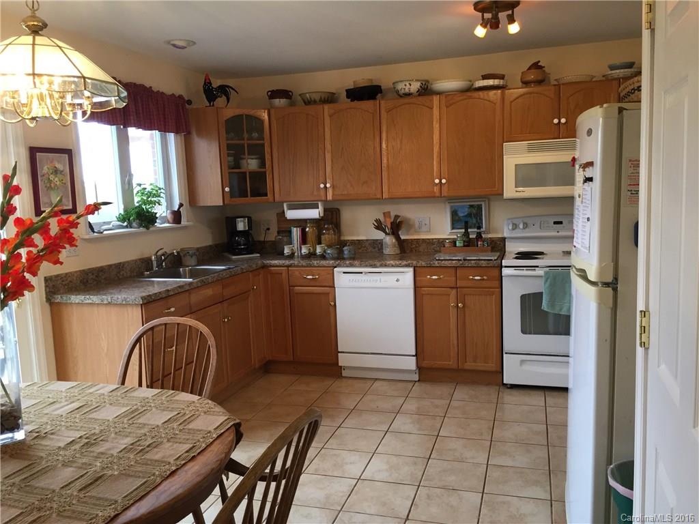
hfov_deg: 61.7
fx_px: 586
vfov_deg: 48.2
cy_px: 262
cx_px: 350
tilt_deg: -7.3
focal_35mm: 29
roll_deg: +2.2
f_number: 2.2
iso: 50
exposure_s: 1/30
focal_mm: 4.15
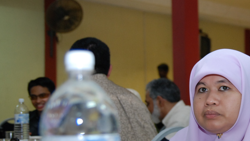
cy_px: 104
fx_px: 504
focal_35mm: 76
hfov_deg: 26.9
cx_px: 224
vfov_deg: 15.8
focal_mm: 26
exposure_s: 1/60
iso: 500
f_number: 2.8
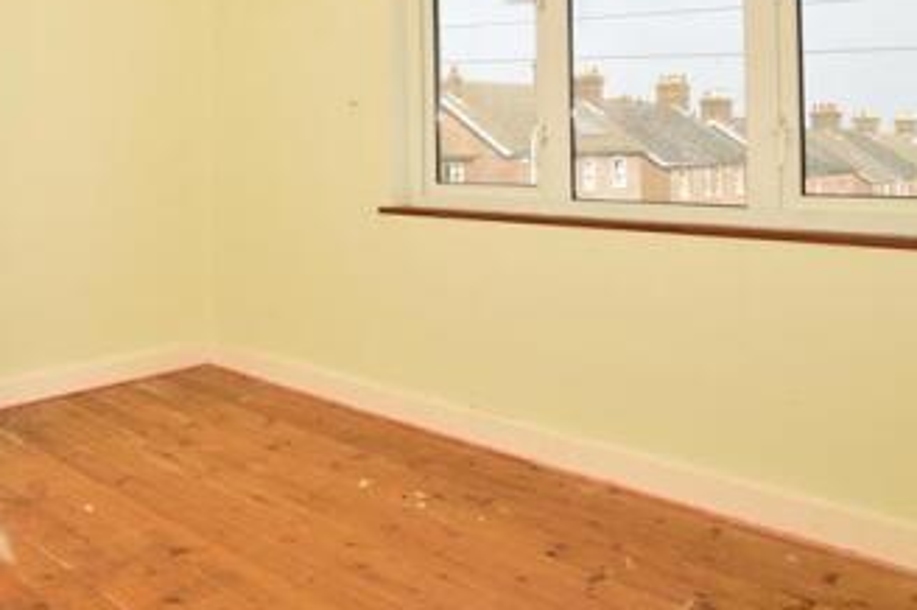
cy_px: 125
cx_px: 67
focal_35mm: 30
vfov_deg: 41.7
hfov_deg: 53.1
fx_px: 763
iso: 200
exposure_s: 1/200
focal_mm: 10
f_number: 10
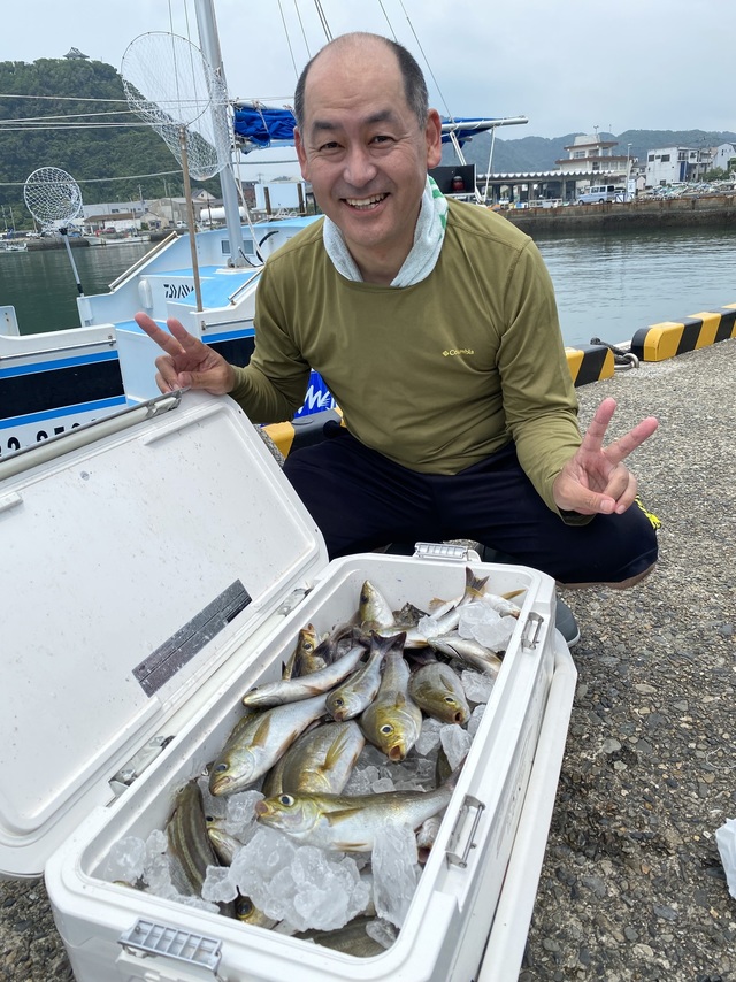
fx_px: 737
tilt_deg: -20.5
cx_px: 368
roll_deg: +3.0
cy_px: 491
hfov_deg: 53.0
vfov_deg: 67.3
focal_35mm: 26
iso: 32
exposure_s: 1/2755
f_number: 1.8
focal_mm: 4.25
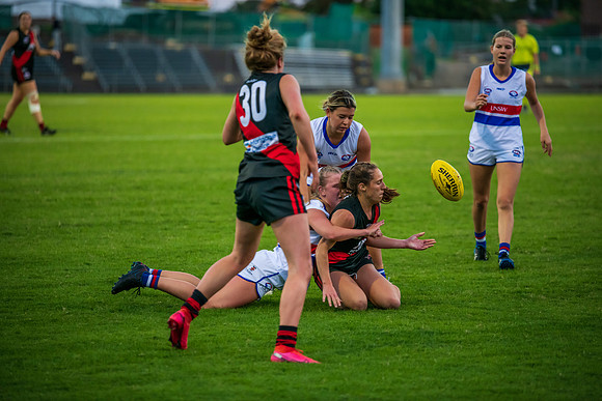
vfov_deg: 6.9
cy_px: 200
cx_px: 301
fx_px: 3345
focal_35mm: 200
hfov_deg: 10.3
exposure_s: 1/1000
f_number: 2.8
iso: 1600
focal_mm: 200
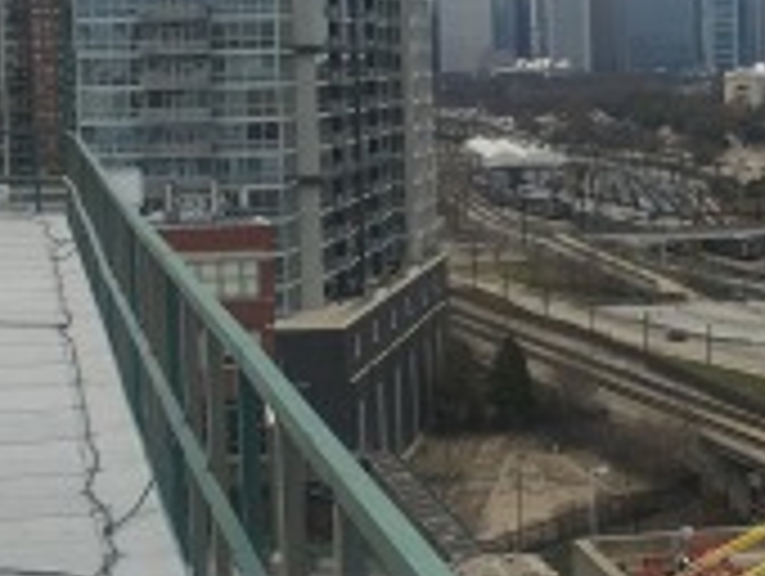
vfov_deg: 13.6
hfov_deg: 17.8
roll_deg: +2.2
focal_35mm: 109
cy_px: 216
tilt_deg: -3.0
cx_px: 634
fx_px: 2412
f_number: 2.2
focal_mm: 4.15
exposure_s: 1/549
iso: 25
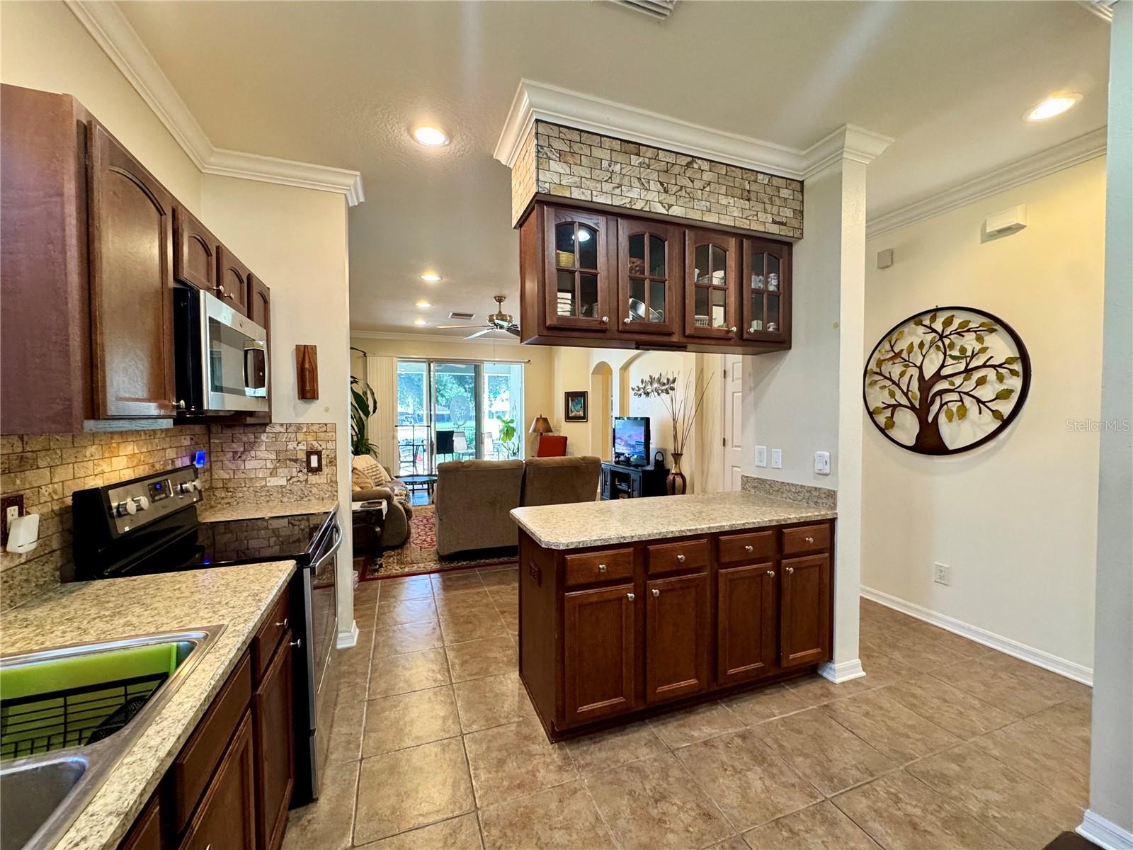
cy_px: 425
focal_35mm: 14
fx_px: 458
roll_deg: +0.0
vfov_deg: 85.7
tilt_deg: -2.3
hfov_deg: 102.1
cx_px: 566
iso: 250
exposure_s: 1/60
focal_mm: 2.22
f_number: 2.2
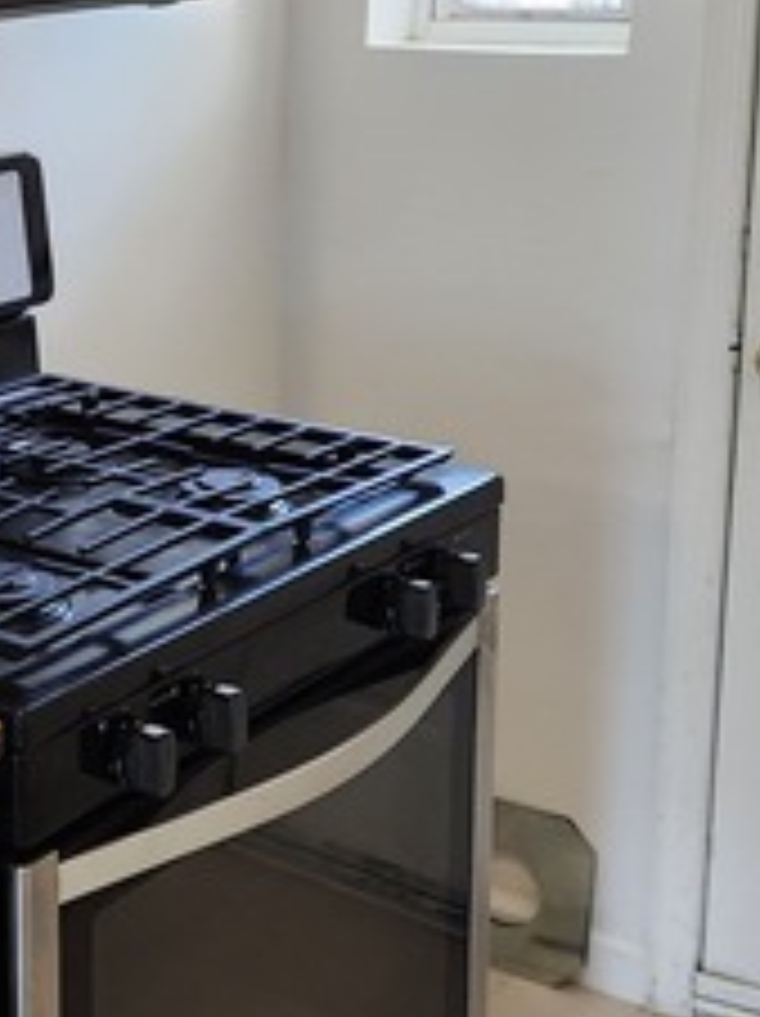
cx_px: -166
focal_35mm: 68
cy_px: 299
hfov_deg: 20.1
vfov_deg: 28.3
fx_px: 1994
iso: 320
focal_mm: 5.4
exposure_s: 1/120
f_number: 1.8
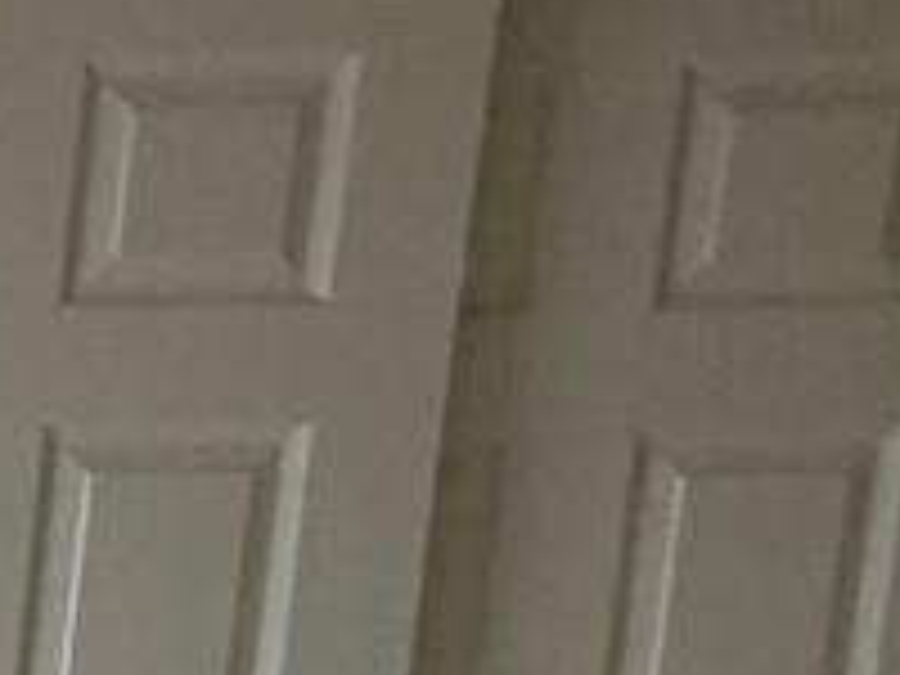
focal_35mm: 112
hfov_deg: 10.9
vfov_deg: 12.1
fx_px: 2912
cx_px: -1858
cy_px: 1224
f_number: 2.2
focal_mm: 2.22
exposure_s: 1/120
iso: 250
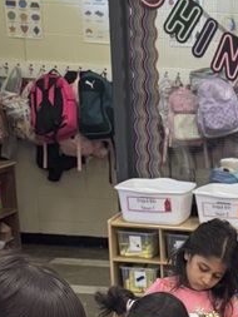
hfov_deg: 14.3
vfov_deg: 17.9
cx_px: 349
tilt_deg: -23.8
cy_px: 489
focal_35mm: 97
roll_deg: -2.4
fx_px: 888
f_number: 1.78
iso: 160
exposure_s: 1/120
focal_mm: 6.76
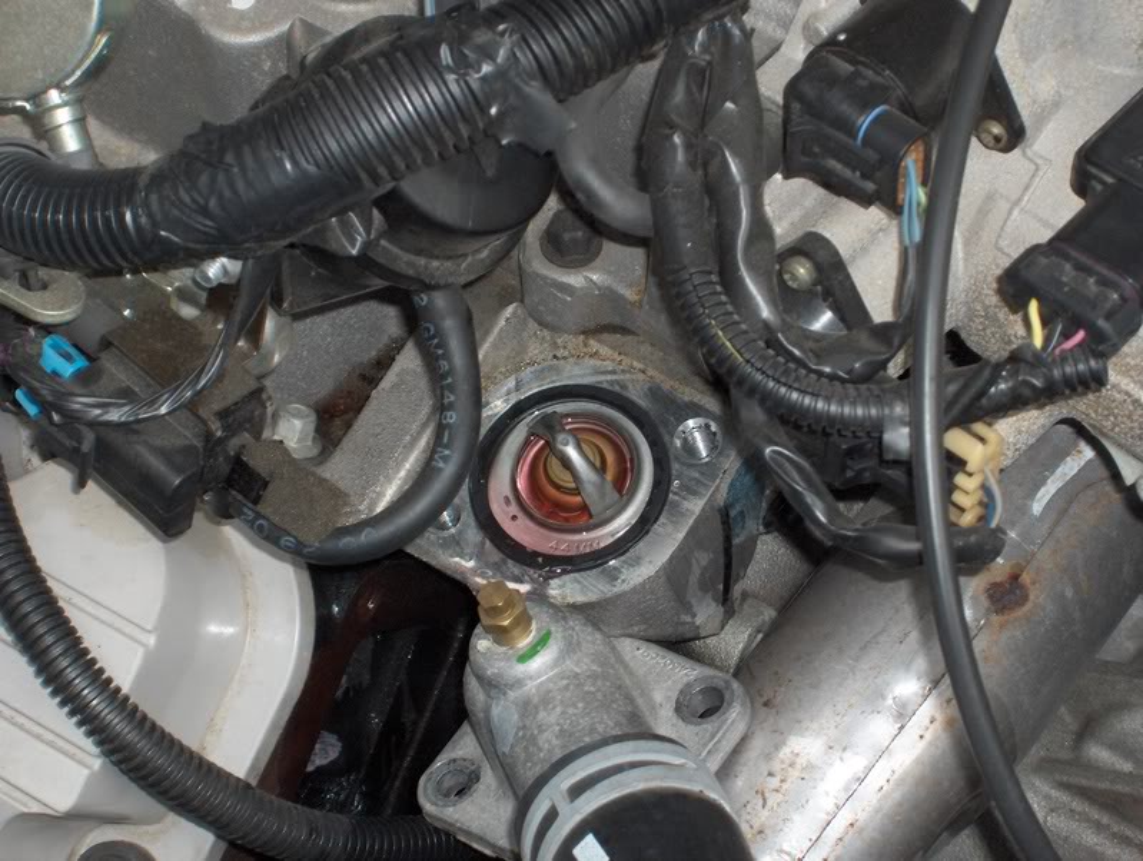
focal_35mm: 117
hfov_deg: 16.8
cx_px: 572
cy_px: 430
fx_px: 3870
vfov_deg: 12.7
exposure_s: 1/125
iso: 100
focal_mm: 24
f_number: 4.9
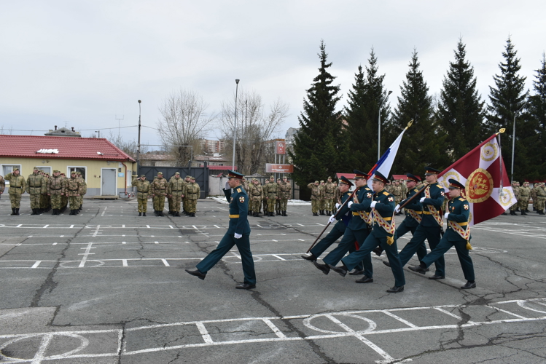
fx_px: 478
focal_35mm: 32
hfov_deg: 59.5
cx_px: 273
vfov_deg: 41.7
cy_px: 182
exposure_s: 1/250
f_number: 8
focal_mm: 21
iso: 160
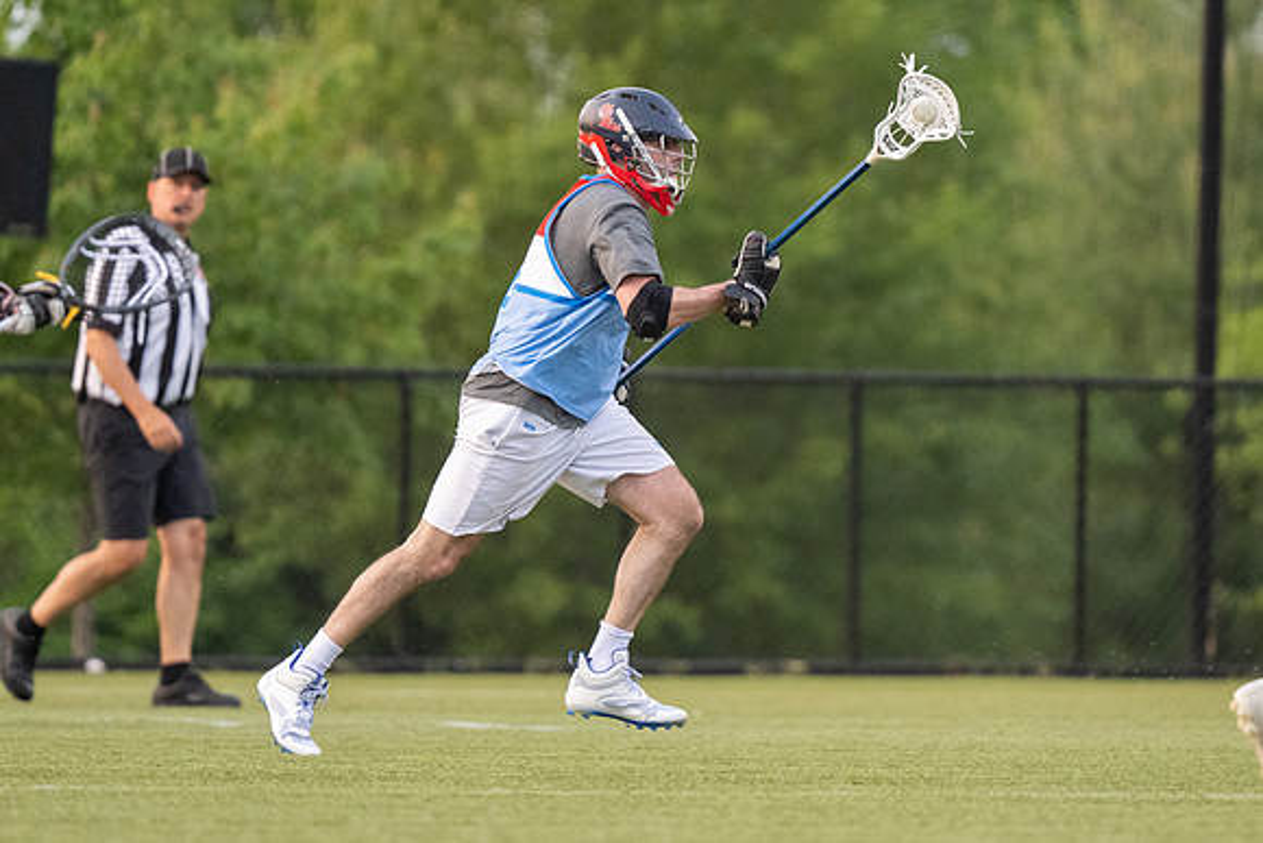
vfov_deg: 1.9
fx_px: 24947
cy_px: 279
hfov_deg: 2.9
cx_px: 623
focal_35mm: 711
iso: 3200
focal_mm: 500
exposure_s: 1/1000
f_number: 5.6
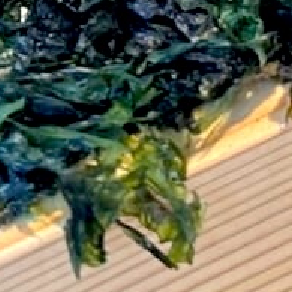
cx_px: 352
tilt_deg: -48.0
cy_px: -244
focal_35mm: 261
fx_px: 2491
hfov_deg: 6.7
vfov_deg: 6.5
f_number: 1.78
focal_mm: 6.76
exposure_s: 1/98
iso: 100
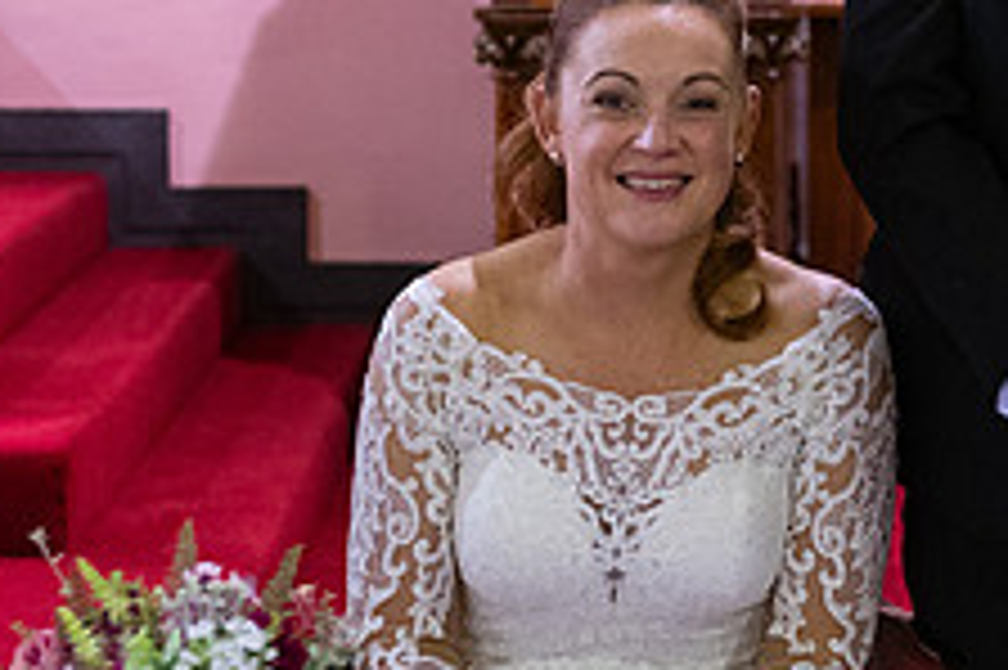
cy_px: 163
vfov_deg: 11.2
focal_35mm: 122
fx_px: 3413
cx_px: 796
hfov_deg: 16.7
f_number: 3.5
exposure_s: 1/160
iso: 1250
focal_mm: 45
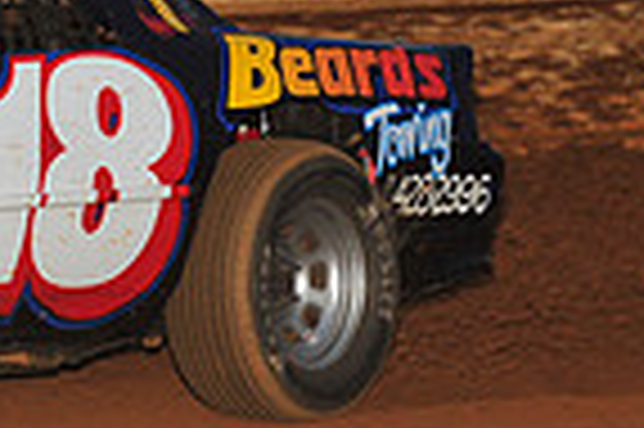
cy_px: 122
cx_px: -401
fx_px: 9792
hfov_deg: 3.7
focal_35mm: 548
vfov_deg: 2.5
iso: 1000
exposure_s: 1/320
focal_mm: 135
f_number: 7.1
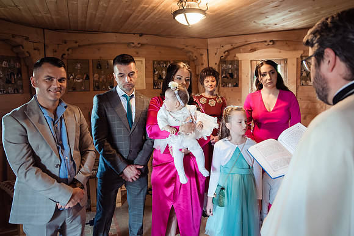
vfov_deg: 51.1
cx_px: 182
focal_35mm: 25
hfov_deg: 71.2
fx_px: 247
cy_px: 112
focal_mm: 24
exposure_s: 1/60
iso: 2000
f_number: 2.8
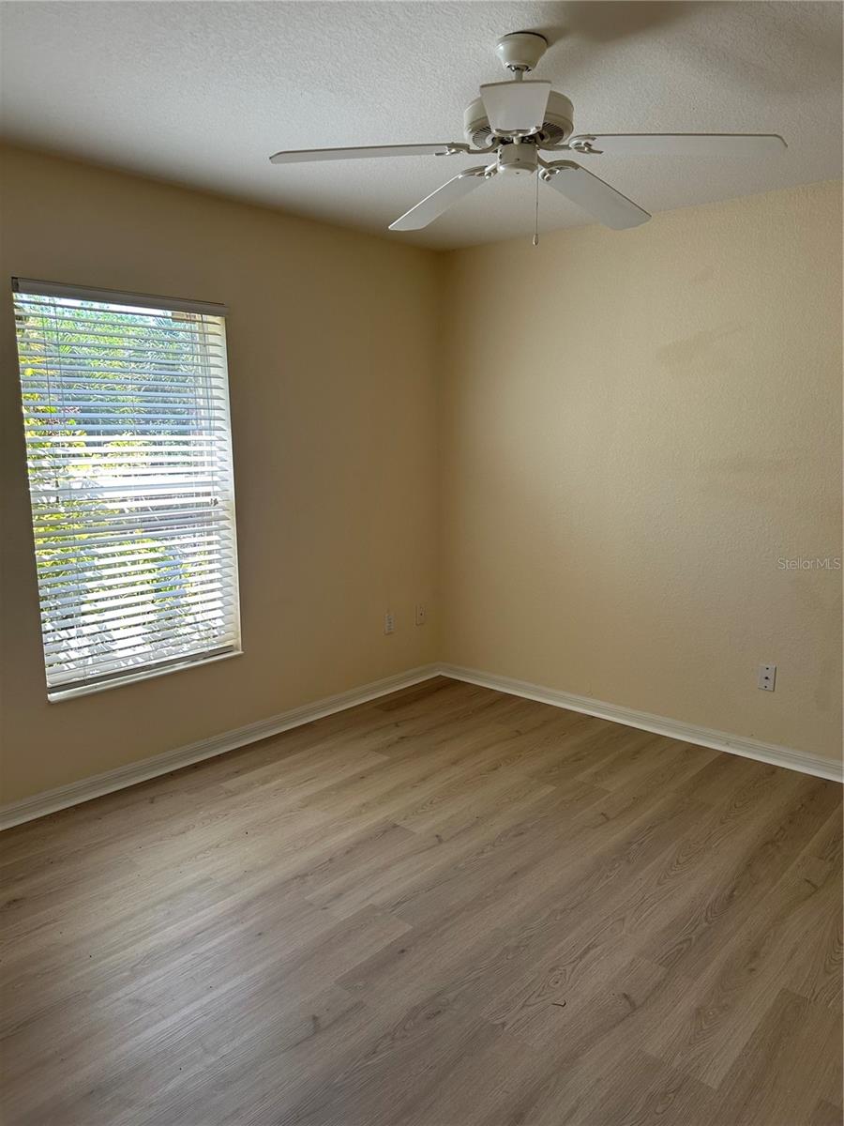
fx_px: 780
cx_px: 422
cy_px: 563
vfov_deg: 71.6
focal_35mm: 24
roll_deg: -0.4
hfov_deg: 56.8
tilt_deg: -9.2
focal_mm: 6.86
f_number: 1.78
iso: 125
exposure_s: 1/120
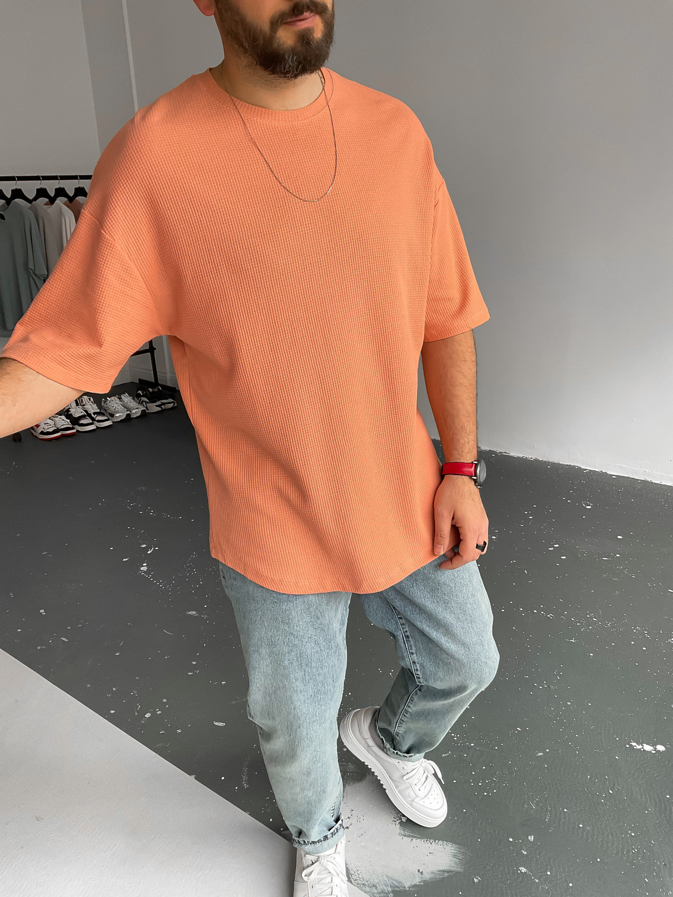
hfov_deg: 48.2
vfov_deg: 61.7
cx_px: 336
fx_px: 752
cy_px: 448
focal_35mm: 29
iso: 64
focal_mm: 3
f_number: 1.8
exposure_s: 1/95
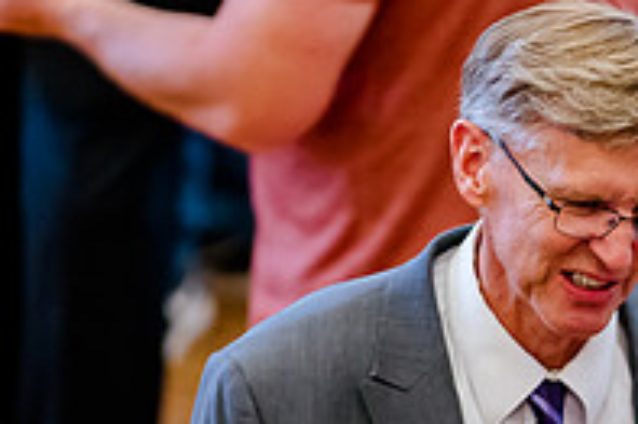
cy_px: 395
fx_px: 11031
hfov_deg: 3.3
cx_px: 707
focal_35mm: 623
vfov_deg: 2.2
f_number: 2.8
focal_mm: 200
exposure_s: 1/640
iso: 2500
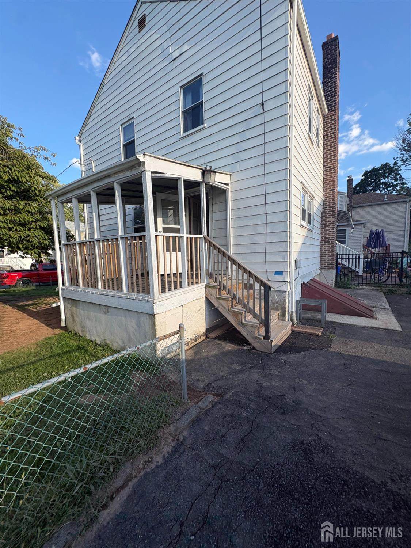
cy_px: 274
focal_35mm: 14
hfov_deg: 85.7
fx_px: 222
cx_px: 206
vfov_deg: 102.1
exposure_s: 1/669
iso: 40
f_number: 2.2
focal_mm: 2.22
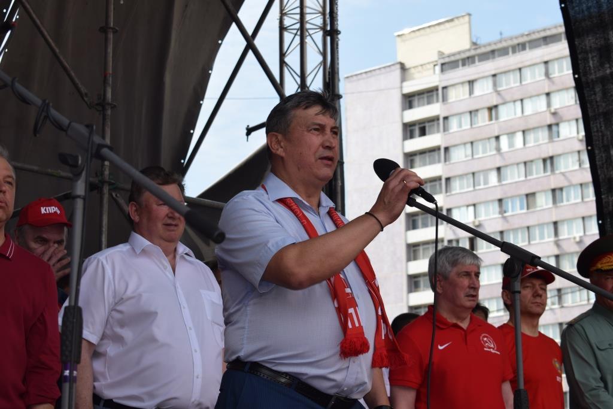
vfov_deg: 16.6
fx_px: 1405
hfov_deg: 24.6
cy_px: 204
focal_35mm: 82
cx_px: 306
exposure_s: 1/200
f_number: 8
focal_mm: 55
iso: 100
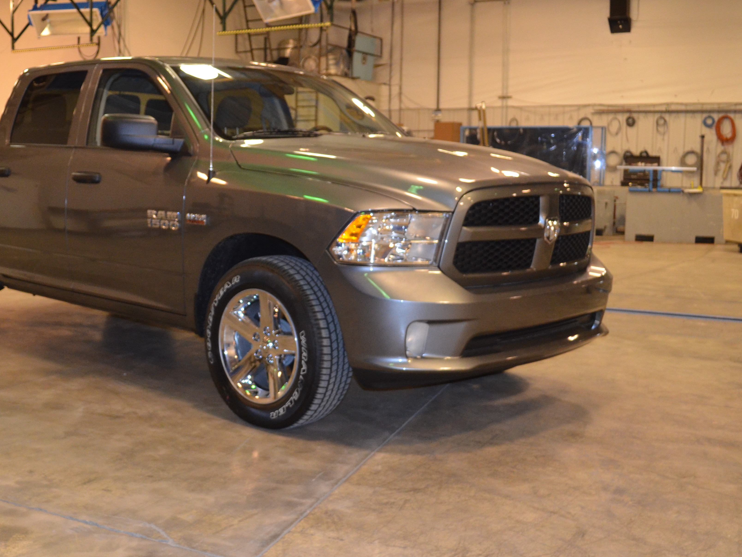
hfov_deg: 42.5
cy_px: 284
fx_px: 943
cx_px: 262
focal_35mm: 44
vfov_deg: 32.9
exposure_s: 1/60
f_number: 3.8
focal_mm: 20
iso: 1400
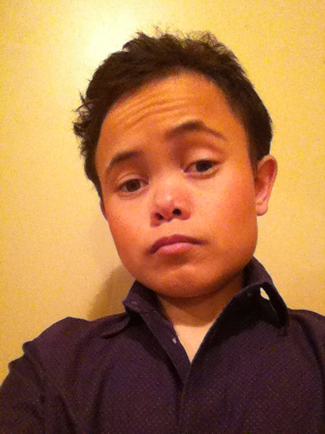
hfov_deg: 40.7
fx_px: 438
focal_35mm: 35
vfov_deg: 52.6
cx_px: 162
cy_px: 217
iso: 500
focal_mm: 3.85
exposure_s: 1/30
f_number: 2.4
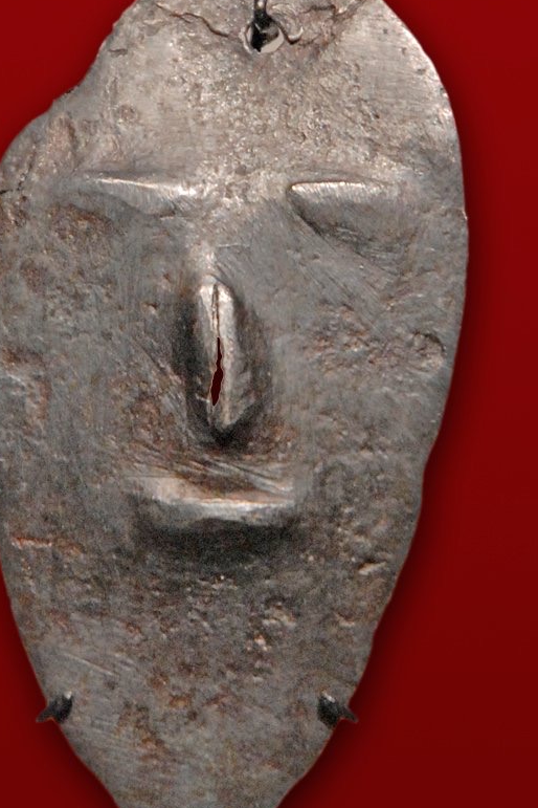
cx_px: 211
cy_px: 383
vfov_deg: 14.0
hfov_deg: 9.3
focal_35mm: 147
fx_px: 3295
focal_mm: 70
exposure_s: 1/60
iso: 800
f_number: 4.5
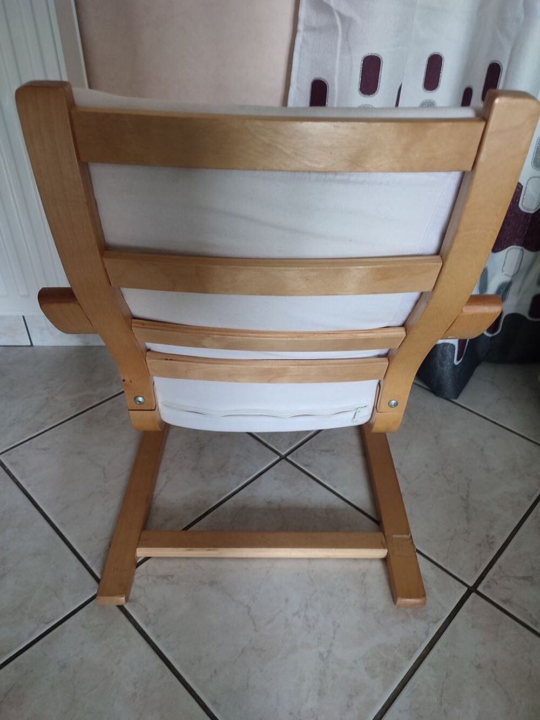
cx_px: 270
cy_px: 360
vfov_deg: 69.4
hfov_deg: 54.9
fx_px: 520
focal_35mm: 25
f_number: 1.9
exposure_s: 1/25
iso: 847
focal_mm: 6.04
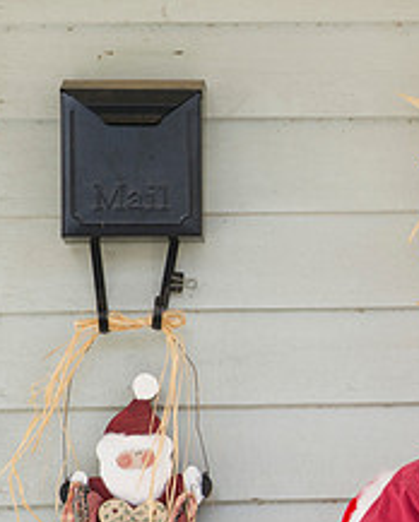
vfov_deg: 4.3
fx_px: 6981
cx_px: 628
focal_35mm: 451
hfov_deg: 3.4
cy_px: 327
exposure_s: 1/100
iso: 200
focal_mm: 180
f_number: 5.6
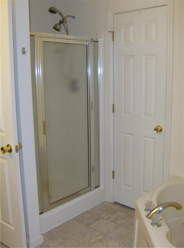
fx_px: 256
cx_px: 92
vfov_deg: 51.5
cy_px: 124
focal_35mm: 36
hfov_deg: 39.5
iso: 200
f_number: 2.8
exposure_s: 1/60
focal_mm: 6
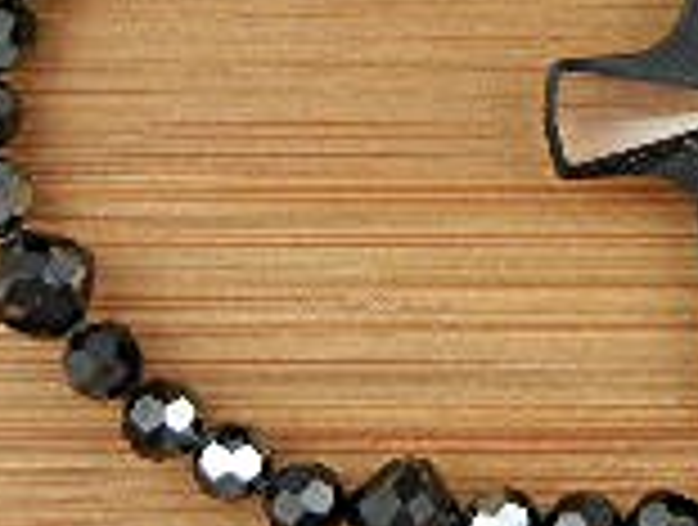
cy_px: -112
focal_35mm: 140
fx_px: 2830
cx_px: 793
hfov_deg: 13.7
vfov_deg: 10.5
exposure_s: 1/6.3
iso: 200
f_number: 3.6
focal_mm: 6.2
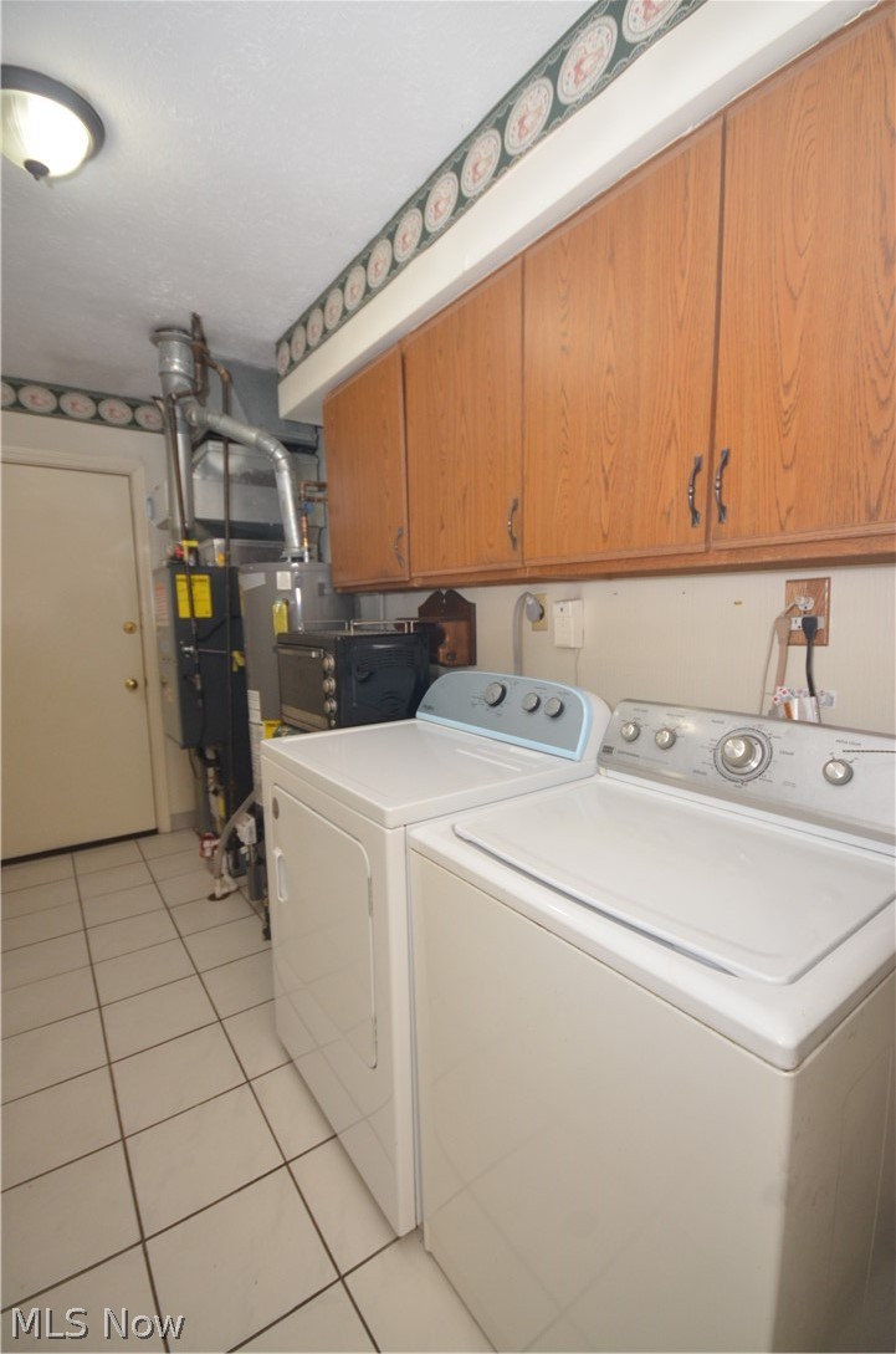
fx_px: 563
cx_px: 448
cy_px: 677
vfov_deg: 100.5
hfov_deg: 77.1
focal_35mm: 15
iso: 800
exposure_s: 1/60
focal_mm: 10
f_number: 4
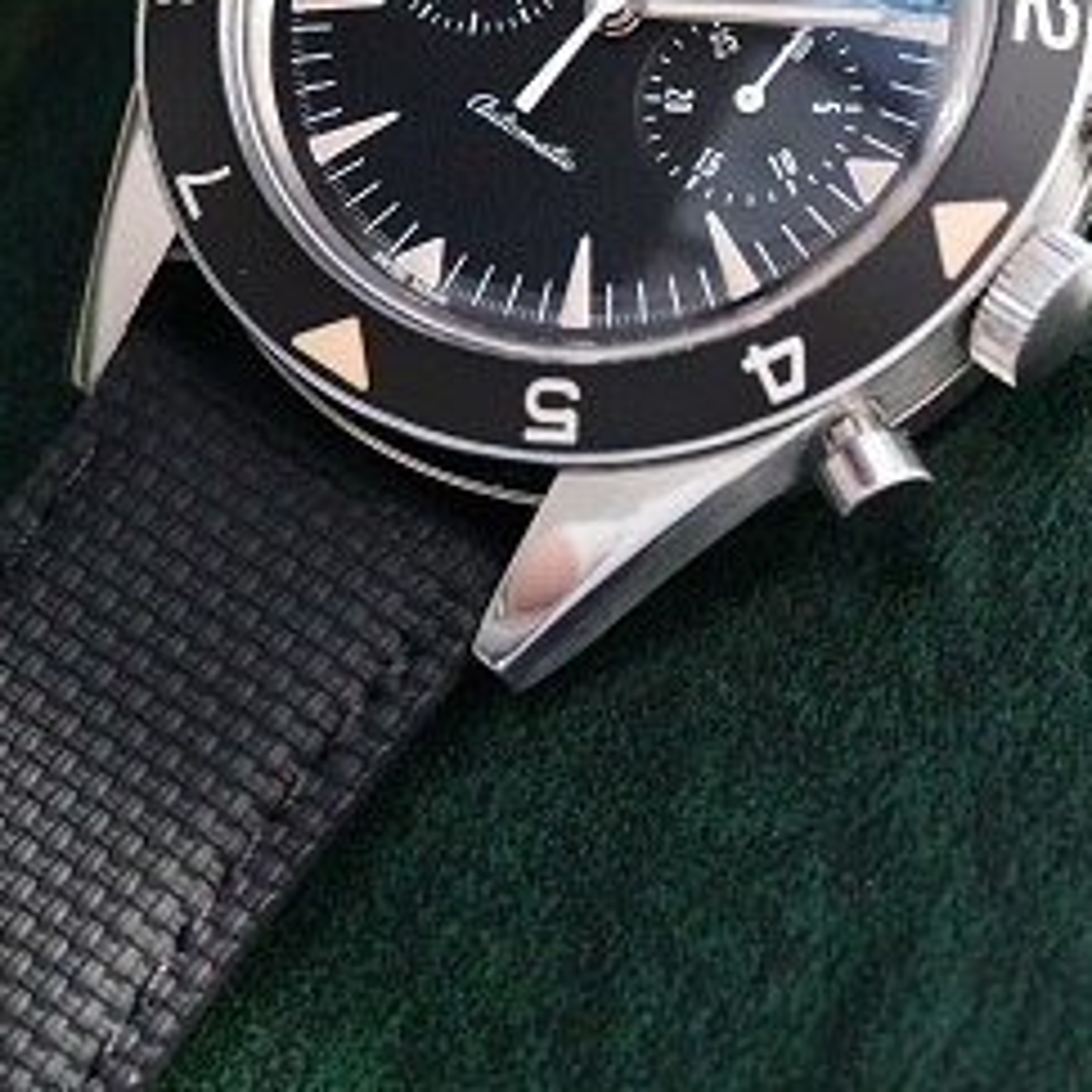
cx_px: 607
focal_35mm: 258
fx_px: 9208
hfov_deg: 6.8
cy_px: 16
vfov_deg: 6.8
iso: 12800
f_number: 5.6
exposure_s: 1/250
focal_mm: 105
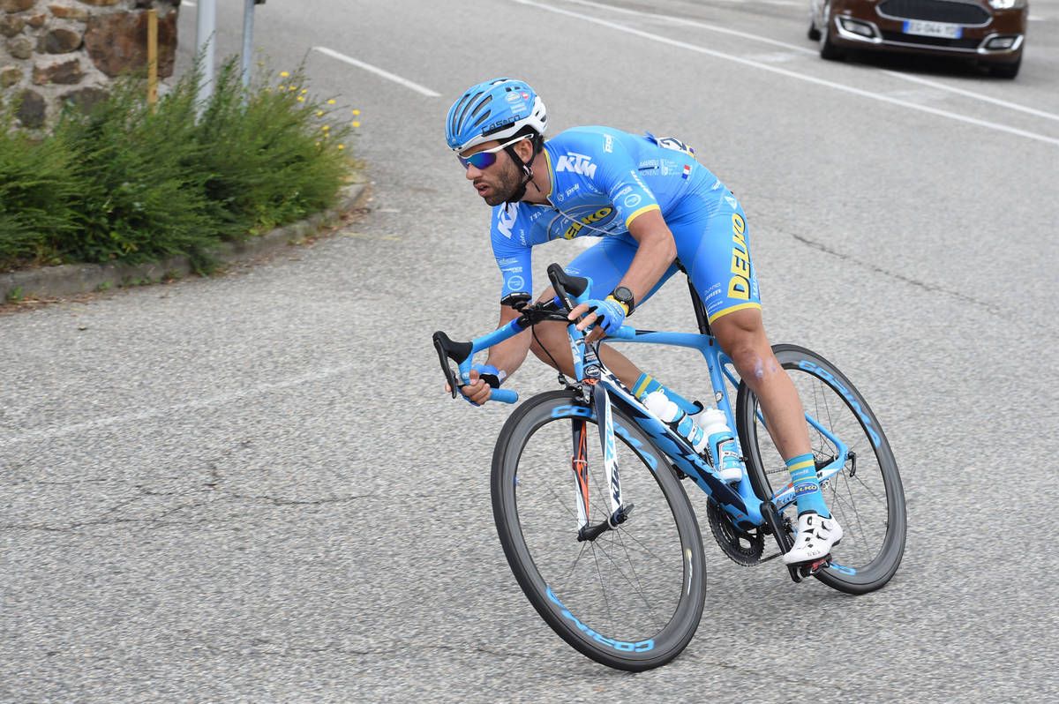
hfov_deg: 21.5
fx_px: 2792
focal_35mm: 95
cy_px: 352
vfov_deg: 14.4
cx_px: 530
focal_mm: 95
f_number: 8
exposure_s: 1/800
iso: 1250
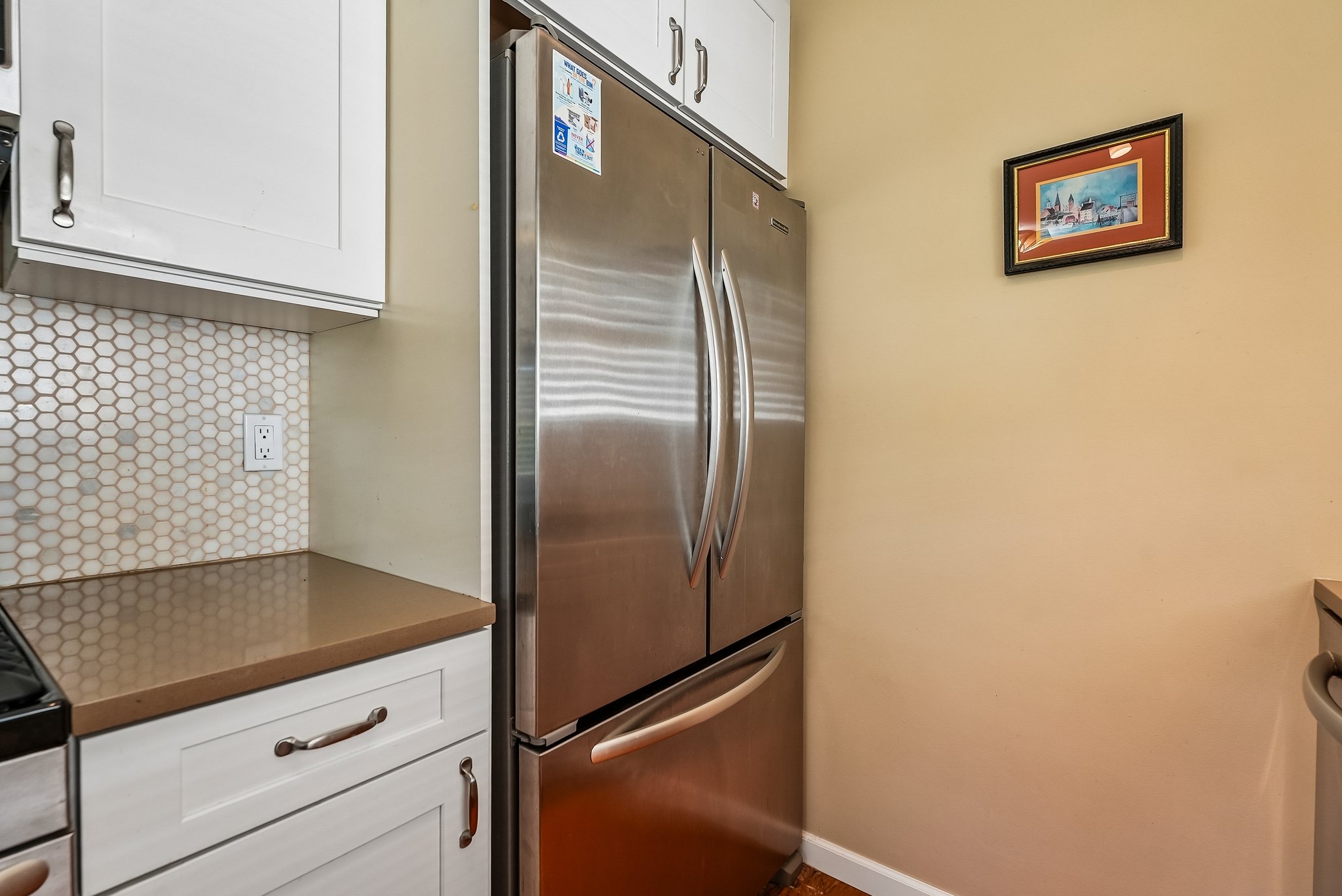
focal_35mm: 16
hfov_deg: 96.4
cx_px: 671
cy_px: 448
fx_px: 600
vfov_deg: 73.4
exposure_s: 1/30
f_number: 7.1
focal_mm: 16.1
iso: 640
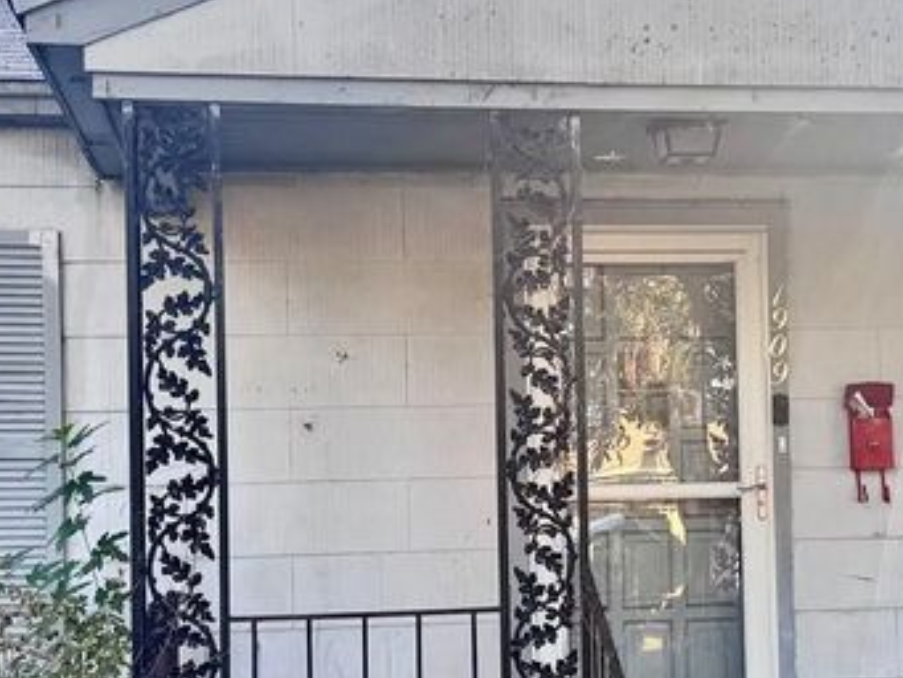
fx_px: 1879
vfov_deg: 20.4
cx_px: 604
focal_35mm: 72
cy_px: 445
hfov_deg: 26.9
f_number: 1.78
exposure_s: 1/297
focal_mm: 6.76
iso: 80
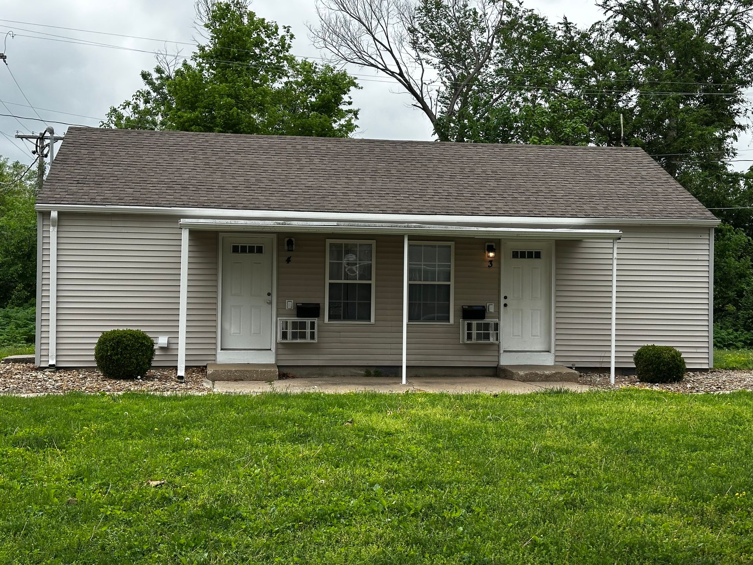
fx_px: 1044
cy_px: 282
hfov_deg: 39.7
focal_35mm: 48
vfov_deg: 30.3
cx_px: 376
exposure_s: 1/1613
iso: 64
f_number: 1.78
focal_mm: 6.86
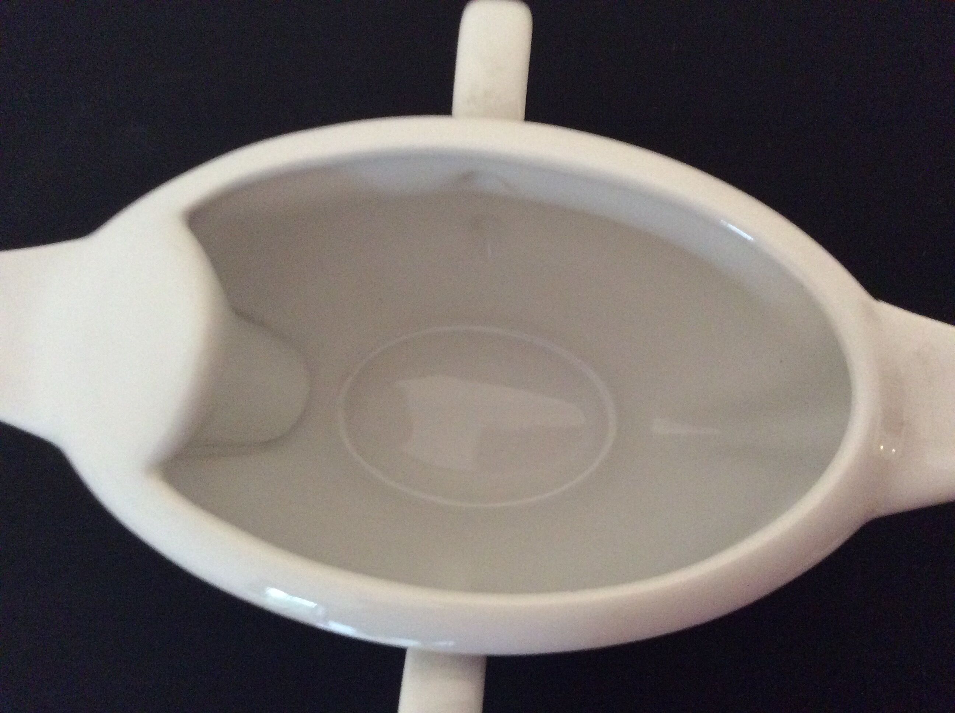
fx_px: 882
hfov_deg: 56.9
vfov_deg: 44.1
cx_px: 478
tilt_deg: -79.2
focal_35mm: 32
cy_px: 356
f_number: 2.4
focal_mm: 3.3
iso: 250
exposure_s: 1/17
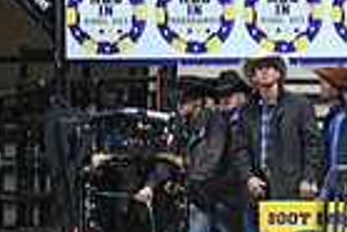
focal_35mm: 836
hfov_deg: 2.5
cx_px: 711
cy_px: 191
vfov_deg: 1.6
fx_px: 8066
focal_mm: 200
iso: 2500
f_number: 2.8
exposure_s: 1/640
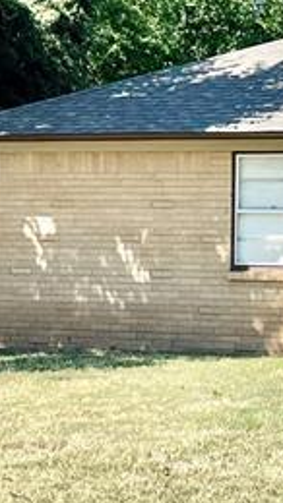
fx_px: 1376
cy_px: 120
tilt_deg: +3.9
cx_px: 339
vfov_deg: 20.6
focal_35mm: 103
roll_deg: +0.2
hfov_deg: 11.5
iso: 80
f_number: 1.78
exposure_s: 1/2967
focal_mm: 6.86
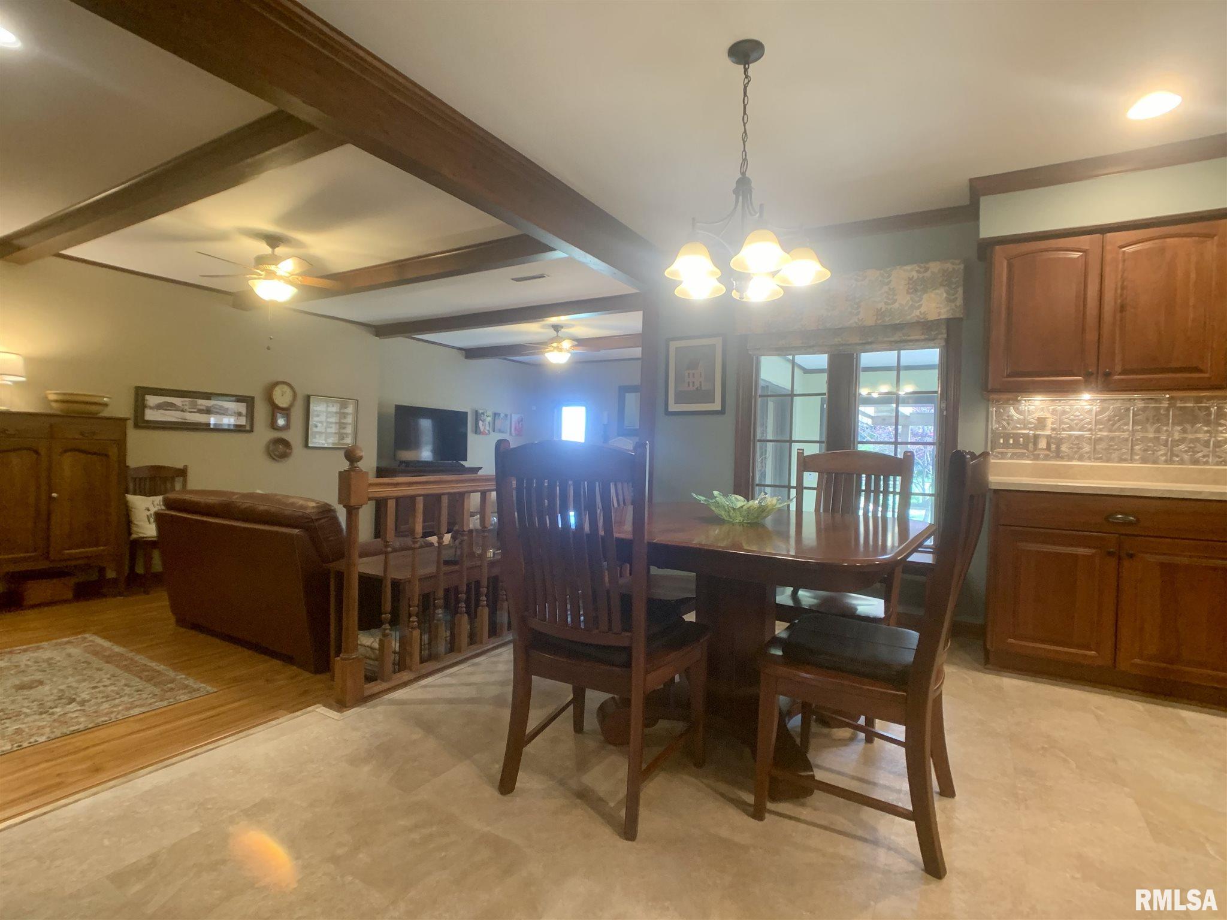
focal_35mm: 26
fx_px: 922
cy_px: 460
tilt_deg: -0.6
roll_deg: -1.4
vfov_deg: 53.1
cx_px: 614
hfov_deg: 67.3
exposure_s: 1/60
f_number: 1.8
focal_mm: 4.25
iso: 200
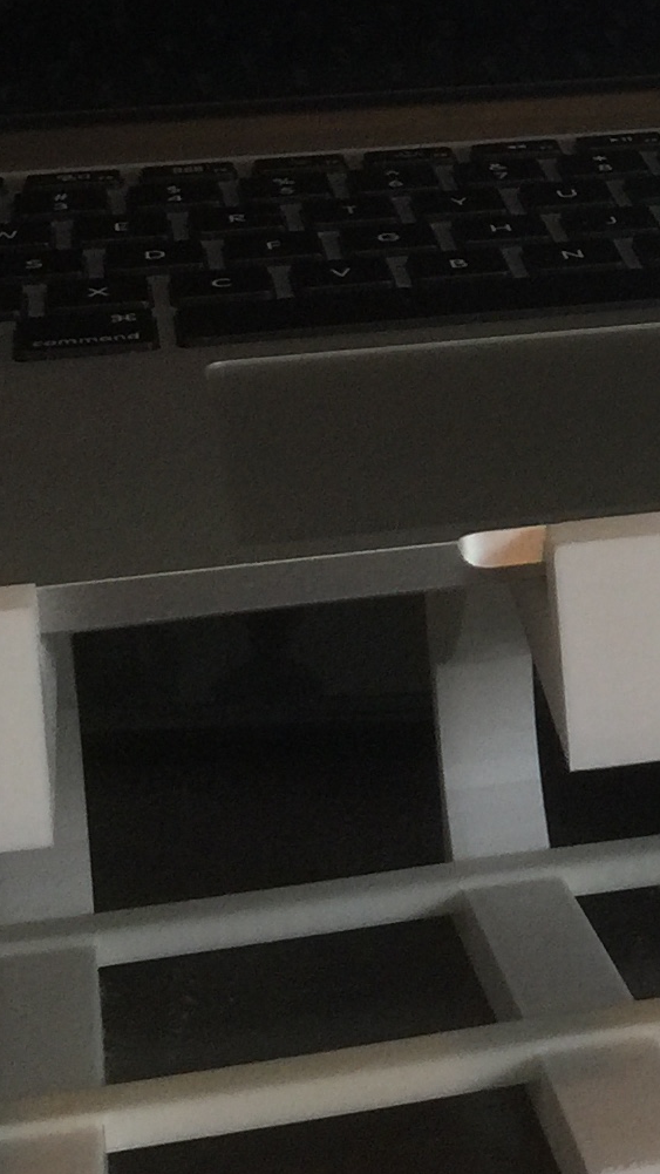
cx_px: 1186
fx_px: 3205
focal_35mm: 103
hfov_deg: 11.0
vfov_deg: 20.6
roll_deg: +3.8
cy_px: 287
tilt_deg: -4.8
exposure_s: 1/30
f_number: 2.2
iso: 50
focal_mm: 4.15
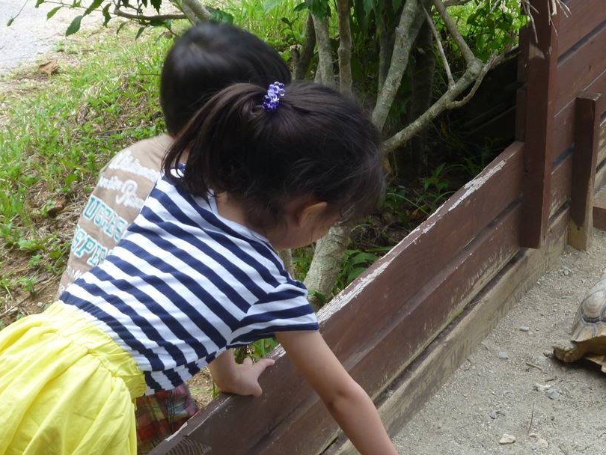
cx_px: 380
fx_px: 1383
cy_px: 311
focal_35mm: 79
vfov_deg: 18.6
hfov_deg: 24.6
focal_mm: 8.9
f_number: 4
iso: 80
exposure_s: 1/50
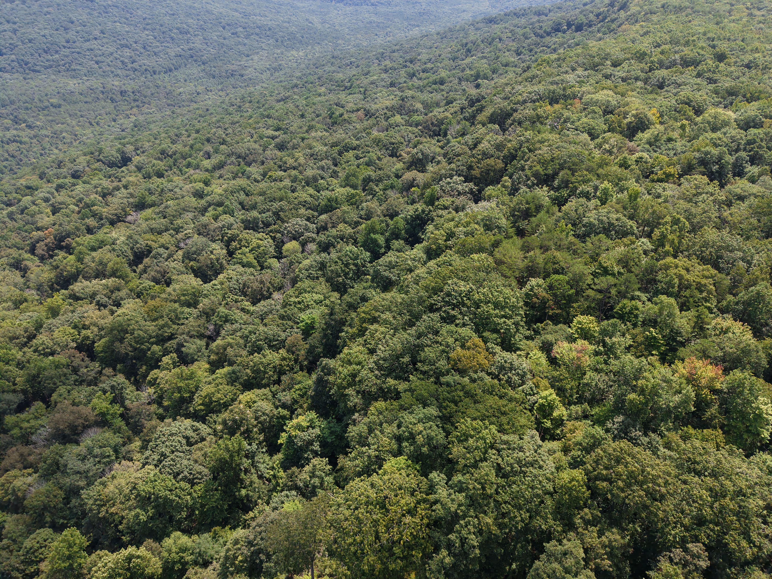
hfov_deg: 71.6
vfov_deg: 56.8
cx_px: 386
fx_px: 535
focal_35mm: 24
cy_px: 290
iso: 100
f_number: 1.8
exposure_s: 1/1000
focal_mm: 8.67
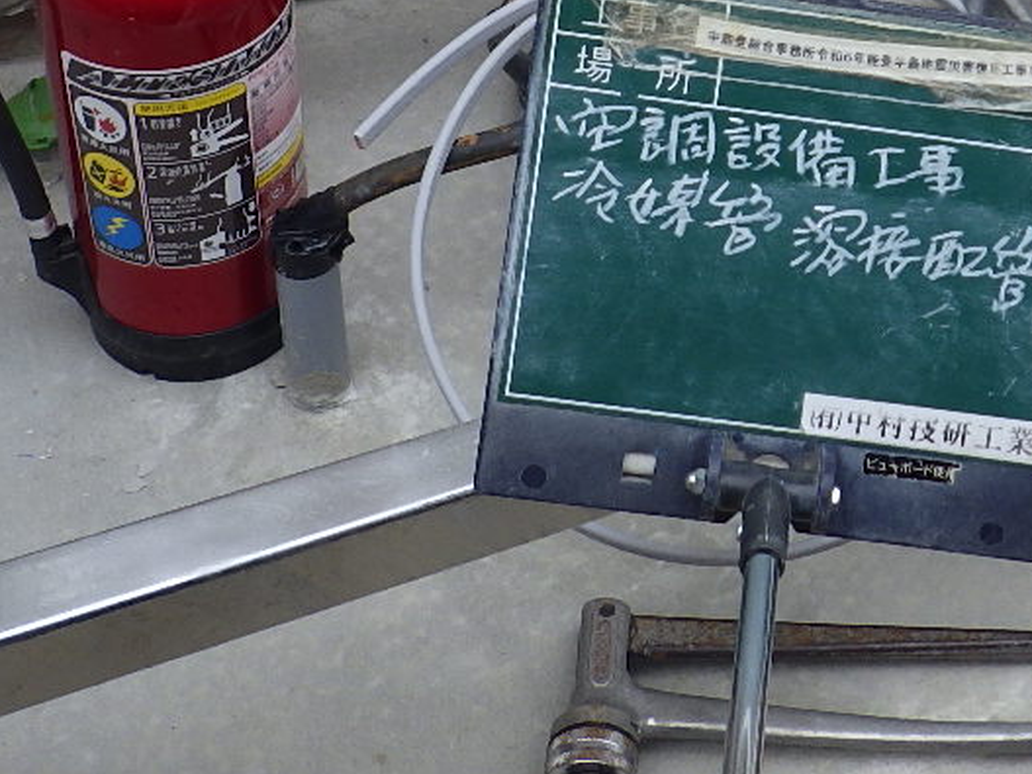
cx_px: 905
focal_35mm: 68
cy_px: -100
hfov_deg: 27.6
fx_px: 2027
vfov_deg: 20.5
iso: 125
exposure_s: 1/160
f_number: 3.5
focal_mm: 5
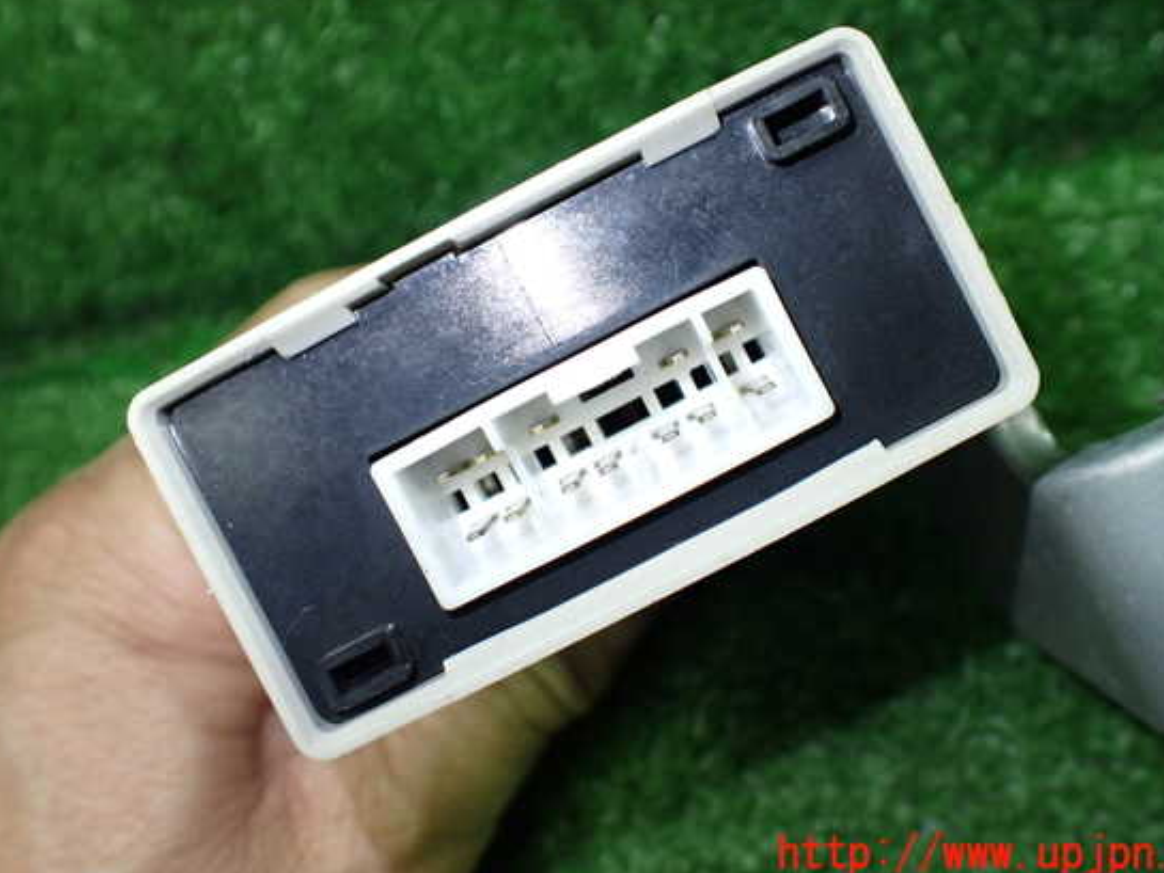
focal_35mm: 33
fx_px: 1110
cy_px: 401
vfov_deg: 42.9
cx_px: 619
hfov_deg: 55.3
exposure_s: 1/125
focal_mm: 5.4
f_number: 2.3
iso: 400
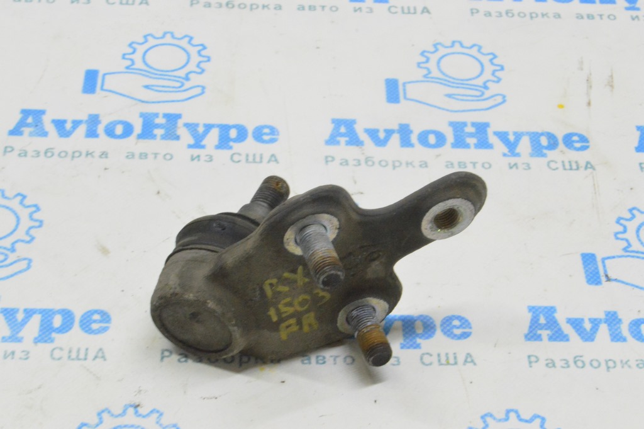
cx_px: 322
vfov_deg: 16.5
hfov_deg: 24.6
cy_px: 214
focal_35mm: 82
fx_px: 1475
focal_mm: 55
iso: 6400
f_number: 20
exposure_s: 1/15
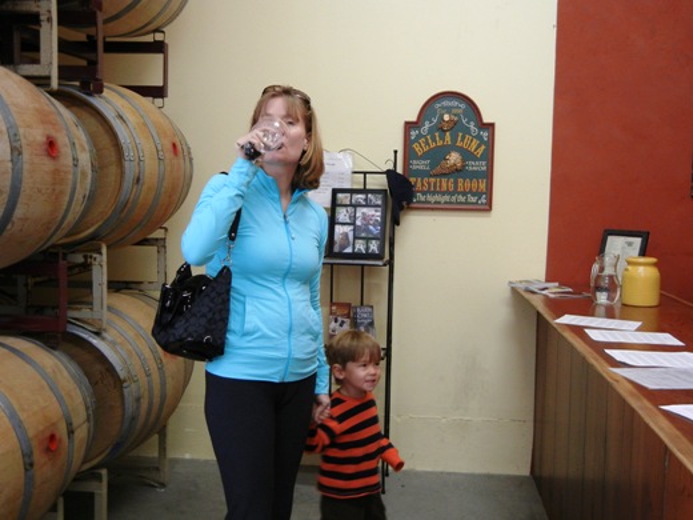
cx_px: 346
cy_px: 260
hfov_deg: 47.9
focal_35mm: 39
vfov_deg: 36.8
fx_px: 781
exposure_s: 1/31.5
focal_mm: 7.1
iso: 400
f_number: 3.7
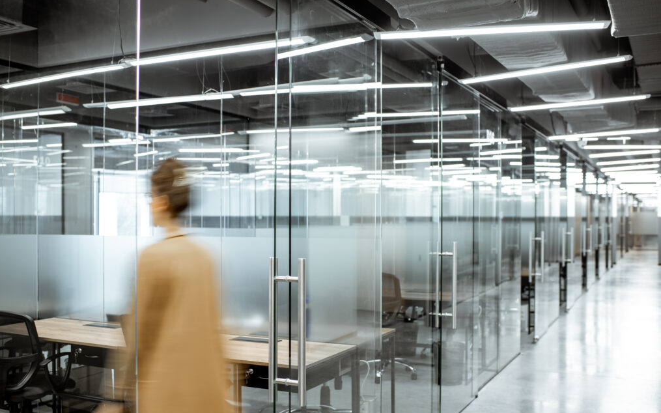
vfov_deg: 35.3
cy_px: 216
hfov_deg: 54.0
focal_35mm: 36
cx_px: 329
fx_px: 648
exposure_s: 1/10
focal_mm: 35
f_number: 2.8
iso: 31
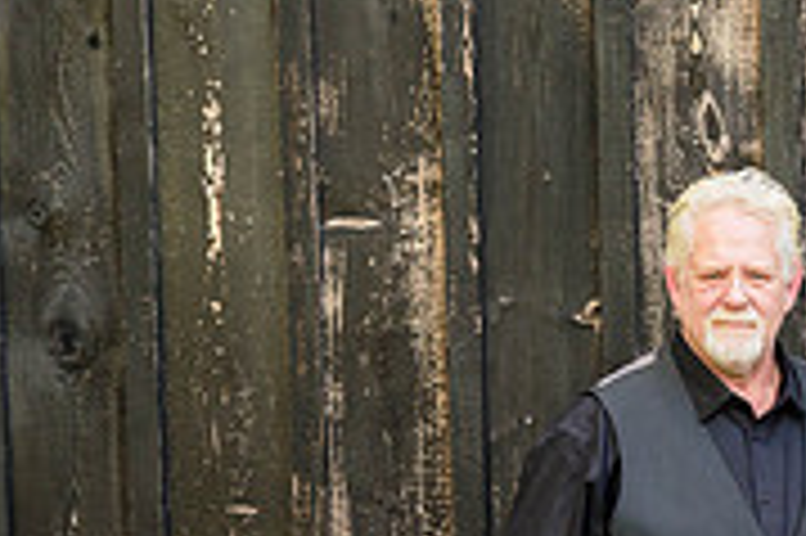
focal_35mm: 152
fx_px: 3400
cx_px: 1232
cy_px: 688
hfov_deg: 12.8
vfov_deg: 8.9
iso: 400
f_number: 3.5
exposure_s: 1/320
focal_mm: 38
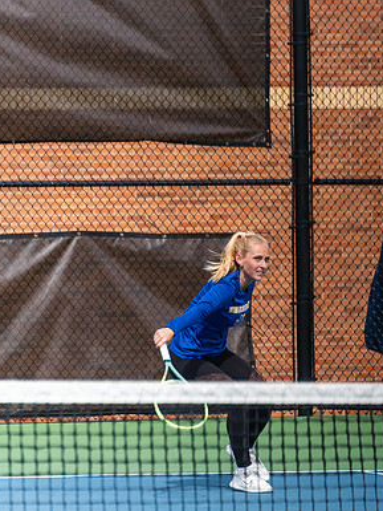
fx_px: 6414
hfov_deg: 3.4
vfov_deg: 4.6
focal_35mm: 435
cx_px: 223
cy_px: 256
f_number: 5.6
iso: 640
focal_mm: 300
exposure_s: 1/2500
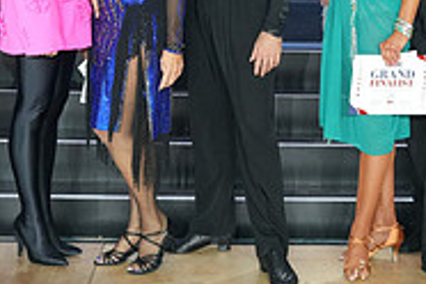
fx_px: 1213
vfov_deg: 12.7
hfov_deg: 19.8
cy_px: -145
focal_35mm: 102
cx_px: 309
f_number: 7.1
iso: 2000
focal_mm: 32.8
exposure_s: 1/200
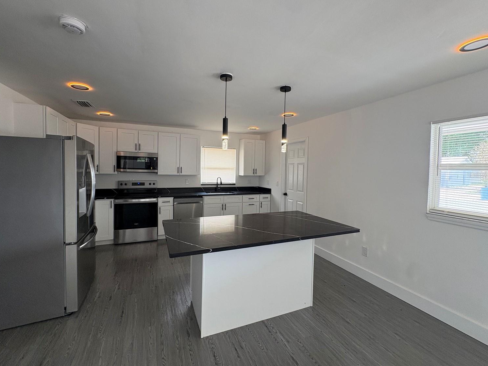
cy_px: 175
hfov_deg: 98.1
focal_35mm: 15
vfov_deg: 81.7
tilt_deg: -1.5
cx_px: 237
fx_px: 211
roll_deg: -0.7
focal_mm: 2.22
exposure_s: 1/120
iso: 160
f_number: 2.2
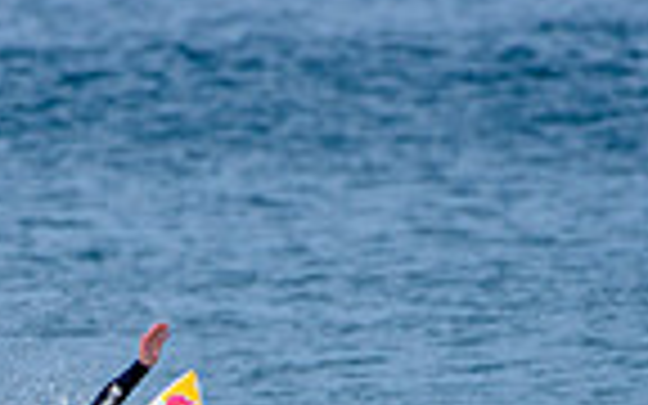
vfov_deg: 0.6
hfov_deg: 1.0
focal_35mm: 2051
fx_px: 36221
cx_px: 45
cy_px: 511
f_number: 6.3
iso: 250
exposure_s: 1/2500
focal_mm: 500
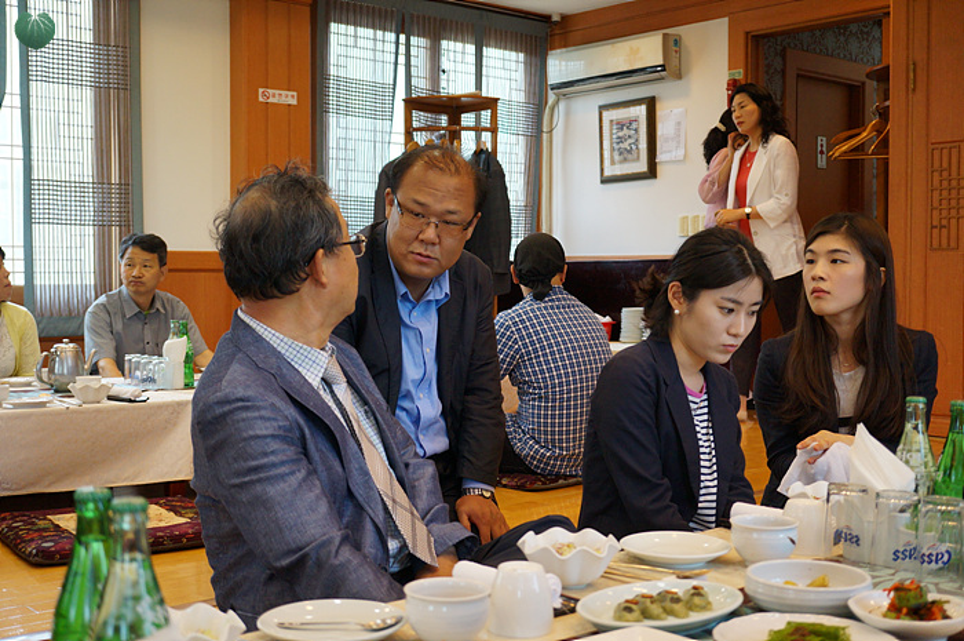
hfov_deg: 43.6
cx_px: 482
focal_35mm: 45
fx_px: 1204
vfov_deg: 29.8
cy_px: 320
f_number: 4
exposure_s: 1/160
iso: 1000
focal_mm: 30
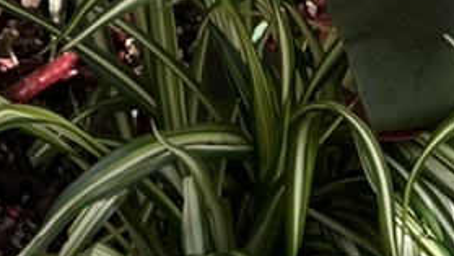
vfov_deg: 5.0
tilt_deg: -17.0
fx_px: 2504
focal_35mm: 208
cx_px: -33
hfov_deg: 10.3
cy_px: -887
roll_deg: -1.2
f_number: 1.5
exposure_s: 1/763
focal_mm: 5.7
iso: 50
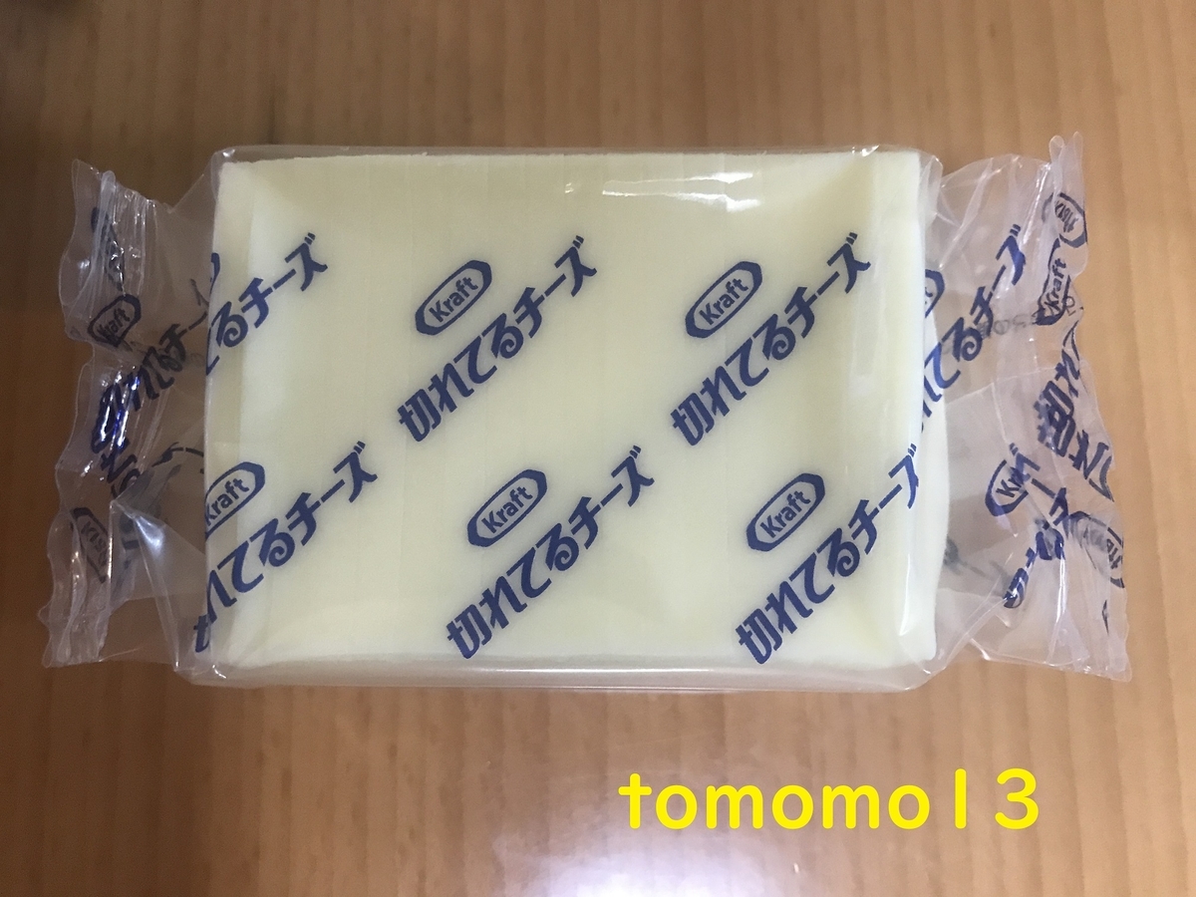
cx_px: 598
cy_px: 448
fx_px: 967
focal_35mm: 28
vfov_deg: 49.7
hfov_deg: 63.4
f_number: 1.8
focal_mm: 3.99
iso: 100
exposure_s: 1/17
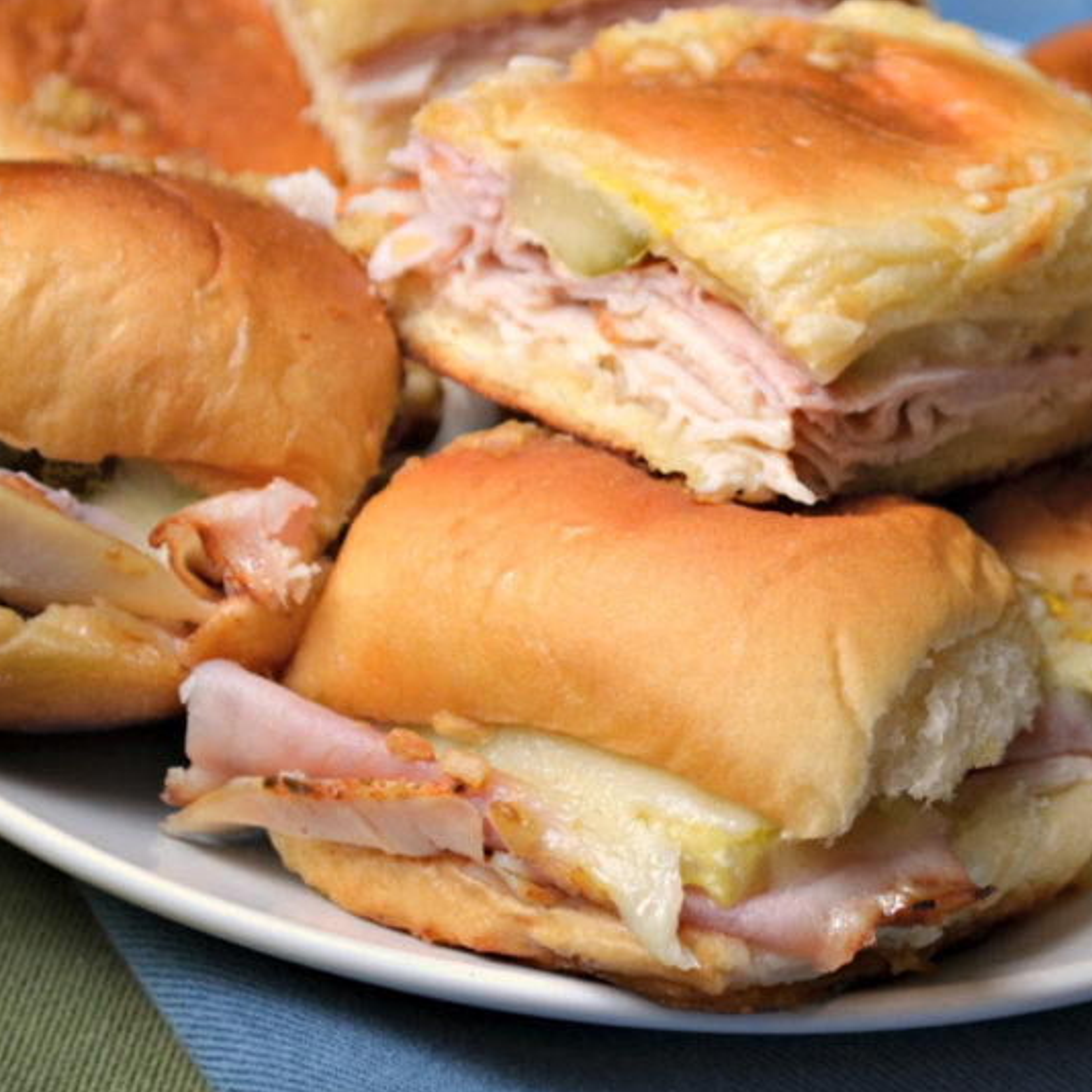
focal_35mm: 117
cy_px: 415
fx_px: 4176
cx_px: 910
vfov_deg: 14.9
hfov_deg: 14.8
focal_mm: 48
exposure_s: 1/80
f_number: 5.3
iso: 400
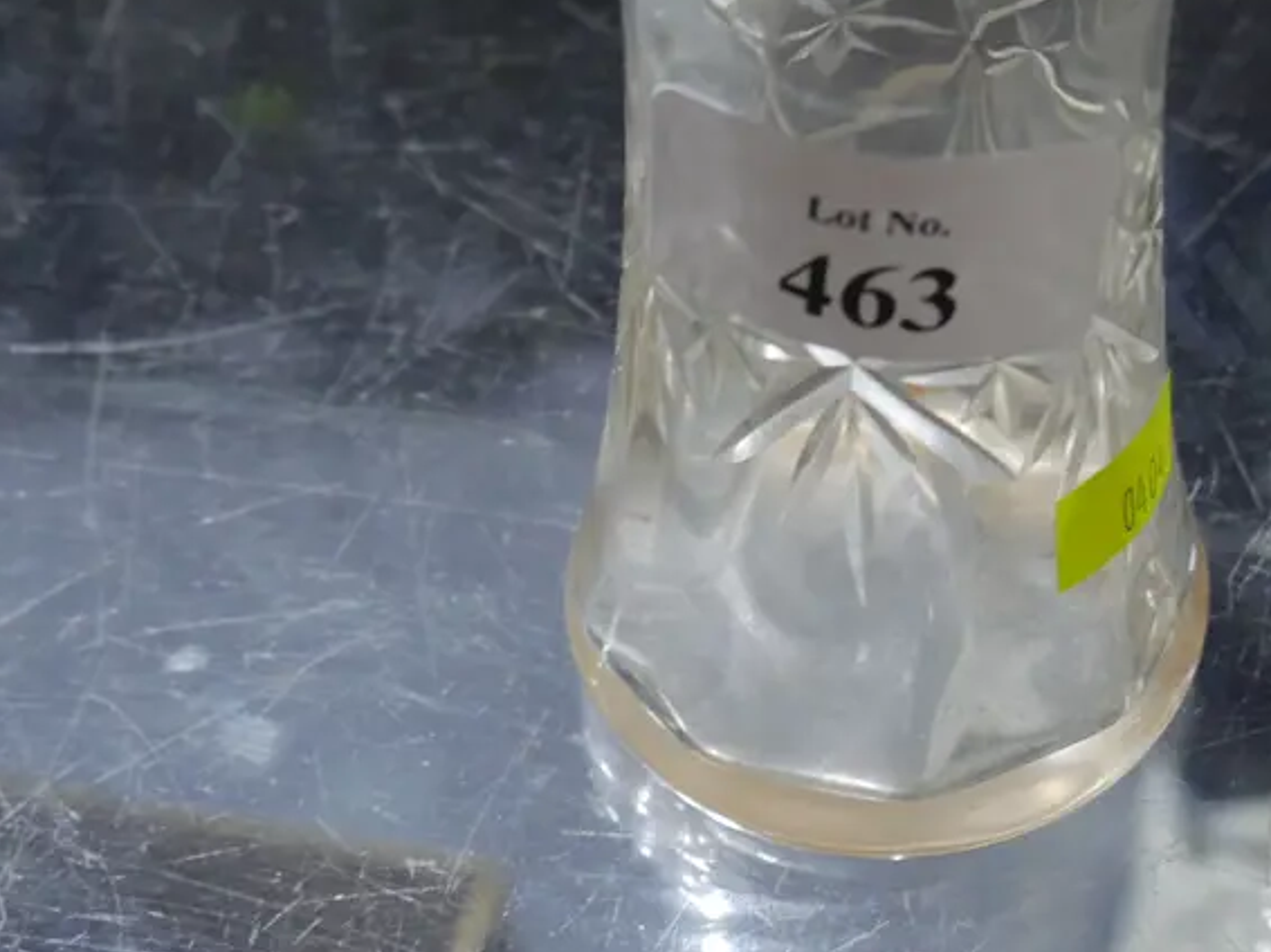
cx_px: 1042
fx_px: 2789
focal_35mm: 76
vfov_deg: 19.4
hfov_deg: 25.2
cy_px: 436
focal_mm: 21
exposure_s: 1/60
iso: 640
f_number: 5
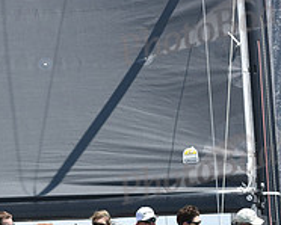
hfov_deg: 8.4
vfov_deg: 6.7
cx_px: 42
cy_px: 265
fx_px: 1897
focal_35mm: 228
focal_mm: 78
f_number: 6.3
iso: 250
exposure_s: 1/1250
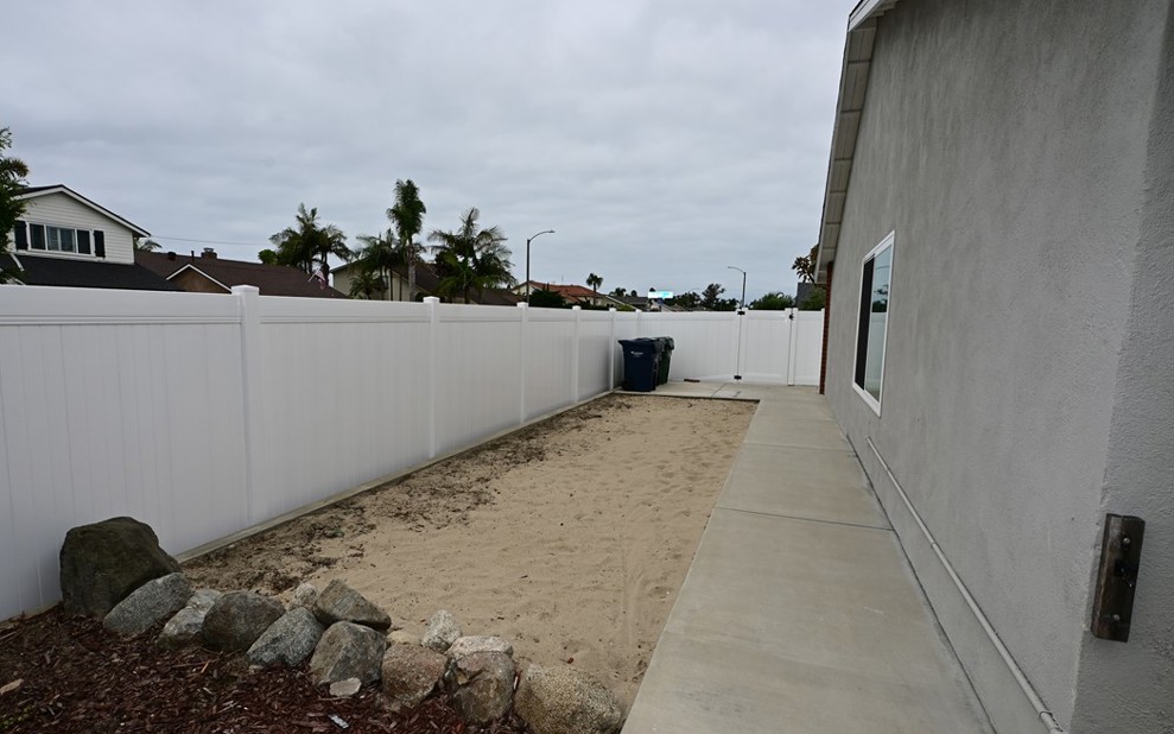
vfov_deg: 62.2
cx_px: 569
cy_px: 383
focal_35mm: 19
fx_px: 608
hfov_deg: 88.0
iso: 100
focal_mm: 12
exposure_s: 1/200
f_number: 13
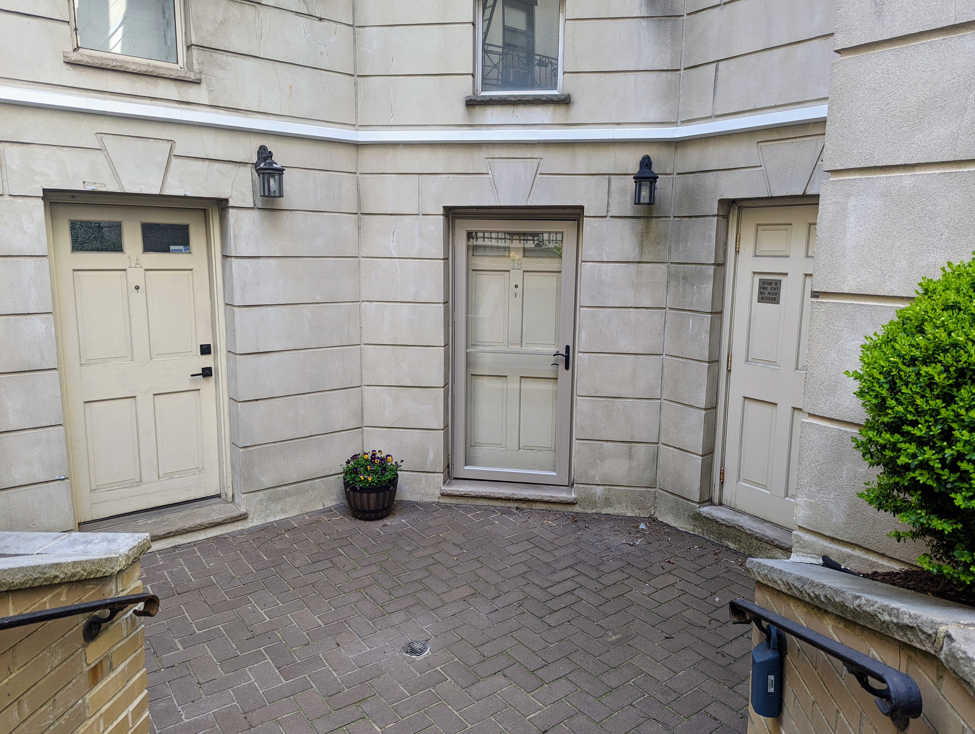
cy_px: 367
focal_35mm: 24
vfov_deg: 56.9
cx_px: 488
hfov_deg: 71.5
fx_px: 677
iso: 34
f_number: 1.85
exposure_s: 1/68
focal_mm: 6.81
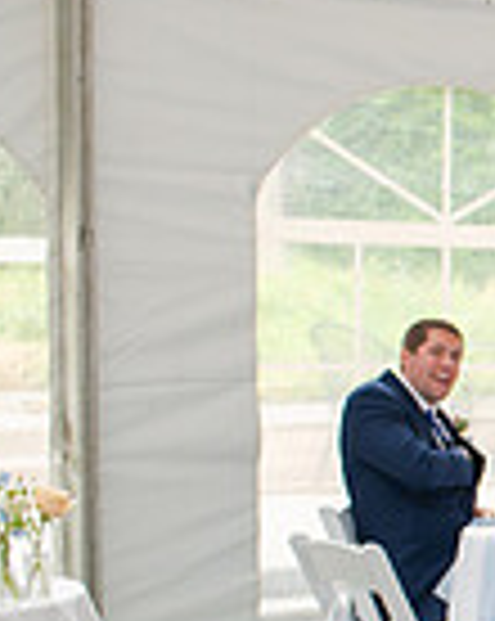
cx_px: 1221
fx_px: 2698
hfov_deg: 9.3
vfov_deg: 13.0
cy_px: 529
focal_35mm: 147
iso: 800
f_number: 3.2
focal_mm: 35
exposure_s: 1/200
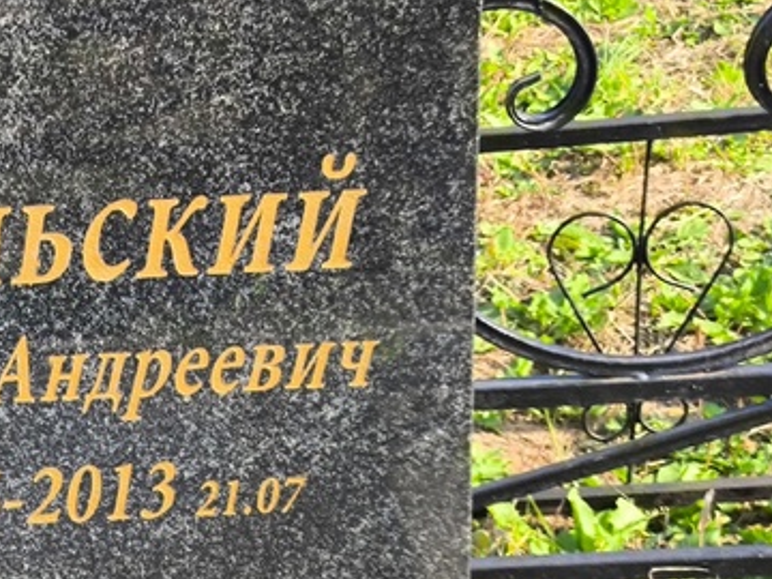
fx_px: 2476
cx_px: -10
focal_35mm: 111
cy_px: 435
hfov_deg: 17.3
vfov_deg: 13.3
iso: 50
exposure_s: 1/356
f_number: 1.7
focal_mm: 4.71
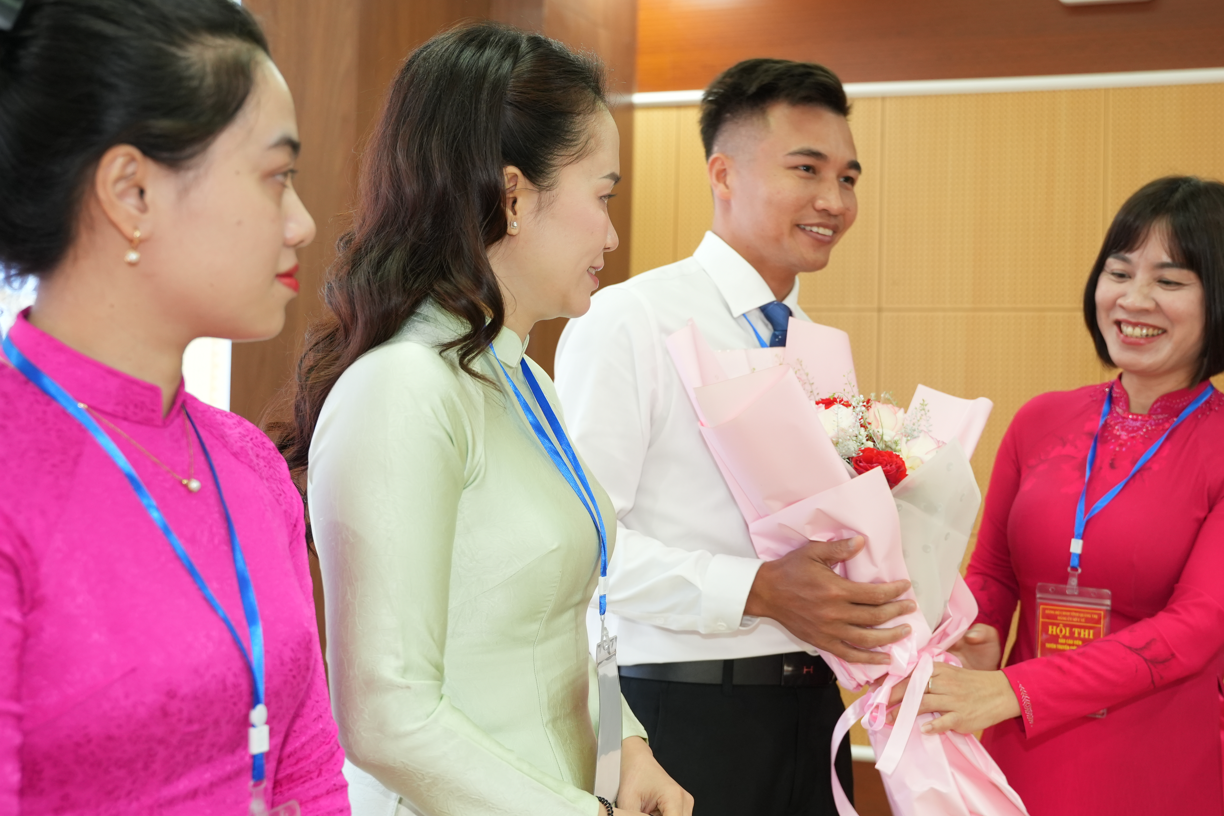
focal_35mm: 48
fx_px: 1619
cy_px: 389
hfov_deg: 41.1
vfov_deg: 28.3
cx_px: 768
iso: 800
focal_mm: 31.4
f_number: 3.2
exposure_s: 1/80
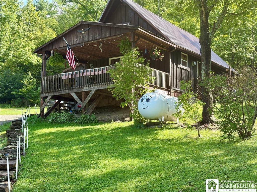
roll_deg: +1.2
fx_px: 386
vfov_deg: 28.0
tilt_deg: +10.7
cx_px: 128
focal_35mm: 52
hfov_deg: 36.8
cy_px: 96
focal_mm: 5.96
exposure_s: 1/557
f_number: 1.6
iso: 50
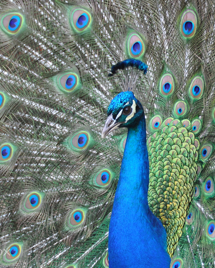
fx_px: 4025
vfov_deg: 3.8
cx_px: 177
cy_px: 135
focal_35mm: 506
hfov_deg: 3.1
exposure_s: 1/80
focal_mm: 200
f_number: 5.6
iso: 200
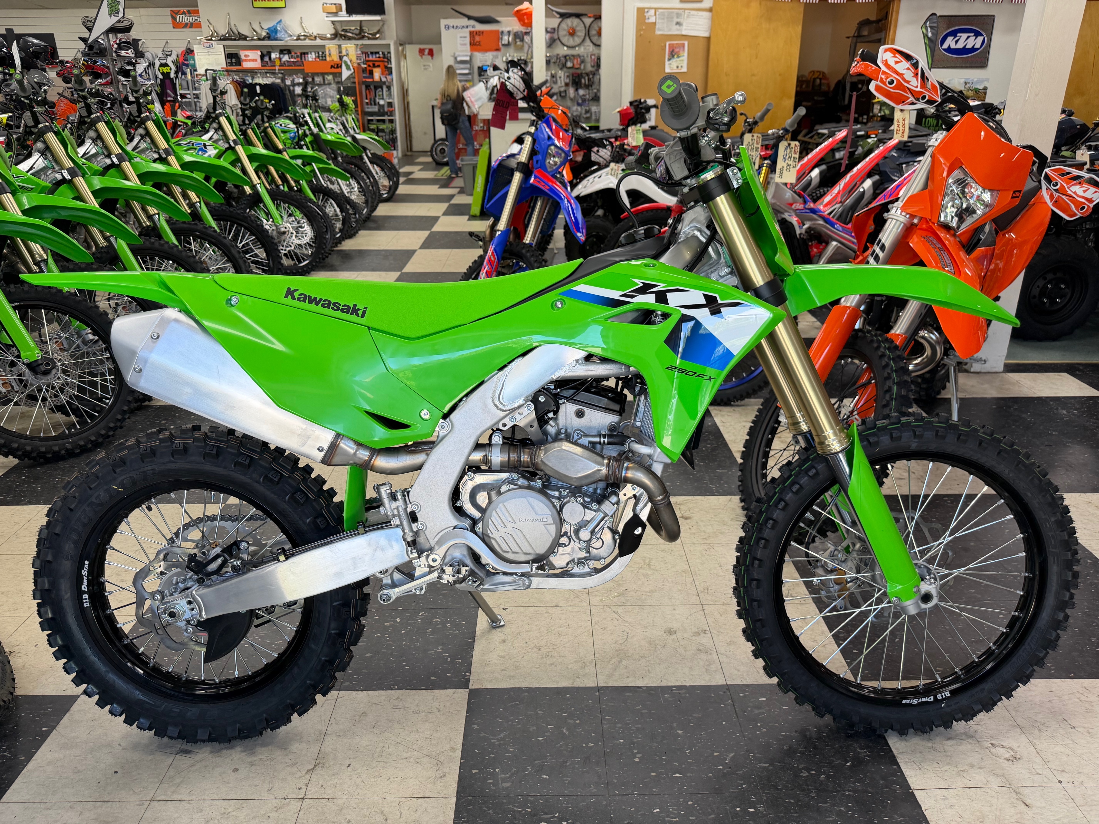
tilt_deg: -22.6
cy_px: 412
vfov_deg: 56.8
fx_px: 762
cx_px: 550
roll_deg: +0.5
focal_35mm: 24
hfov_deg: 71.6
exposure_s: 1/120
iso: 125
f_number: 1.78
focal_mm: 6.76
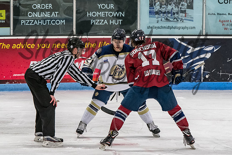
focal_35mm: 374
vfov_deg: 3.7
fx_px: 2411
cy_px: 61
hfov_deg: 5.5
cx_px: 116
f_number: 4
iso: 4000
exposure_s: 1/800
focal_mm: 180
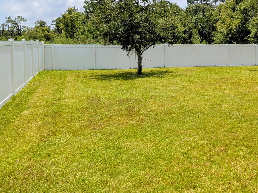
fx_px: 276
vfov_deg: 37.9
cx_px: 192
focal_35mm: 37
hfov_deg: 48.3
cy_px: 54
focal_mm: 4.53
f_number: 1.7
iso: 44
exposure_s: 1/3175
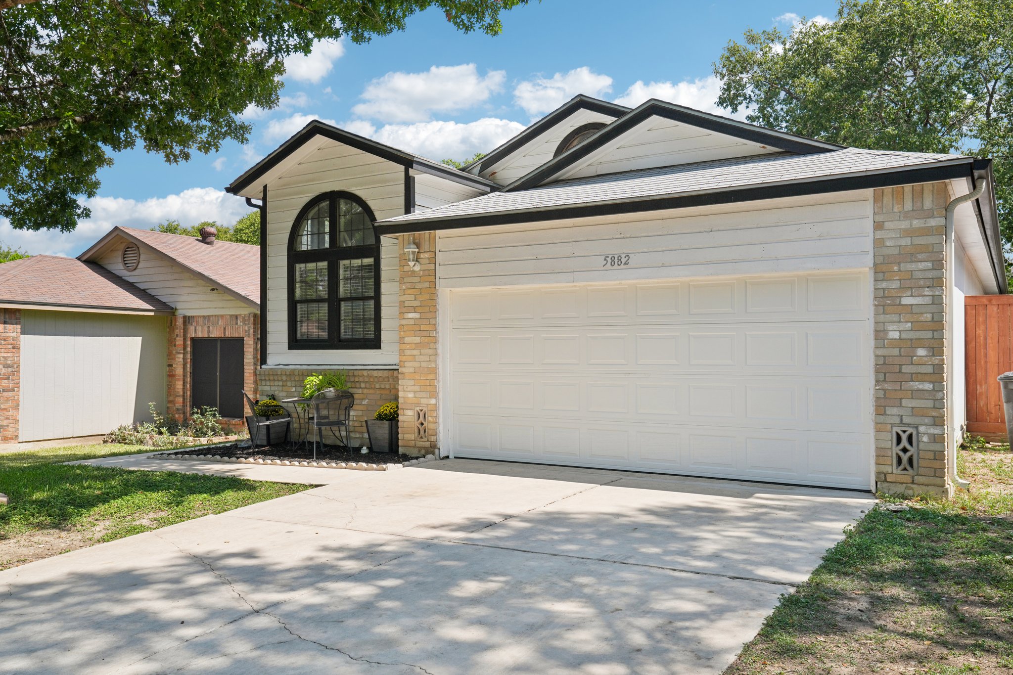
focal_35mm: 29
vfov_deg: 45.0
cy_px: 338
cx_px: 506
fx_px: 816
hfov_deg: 63.7
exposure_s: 1/500
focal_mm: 29
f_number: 8
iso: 200
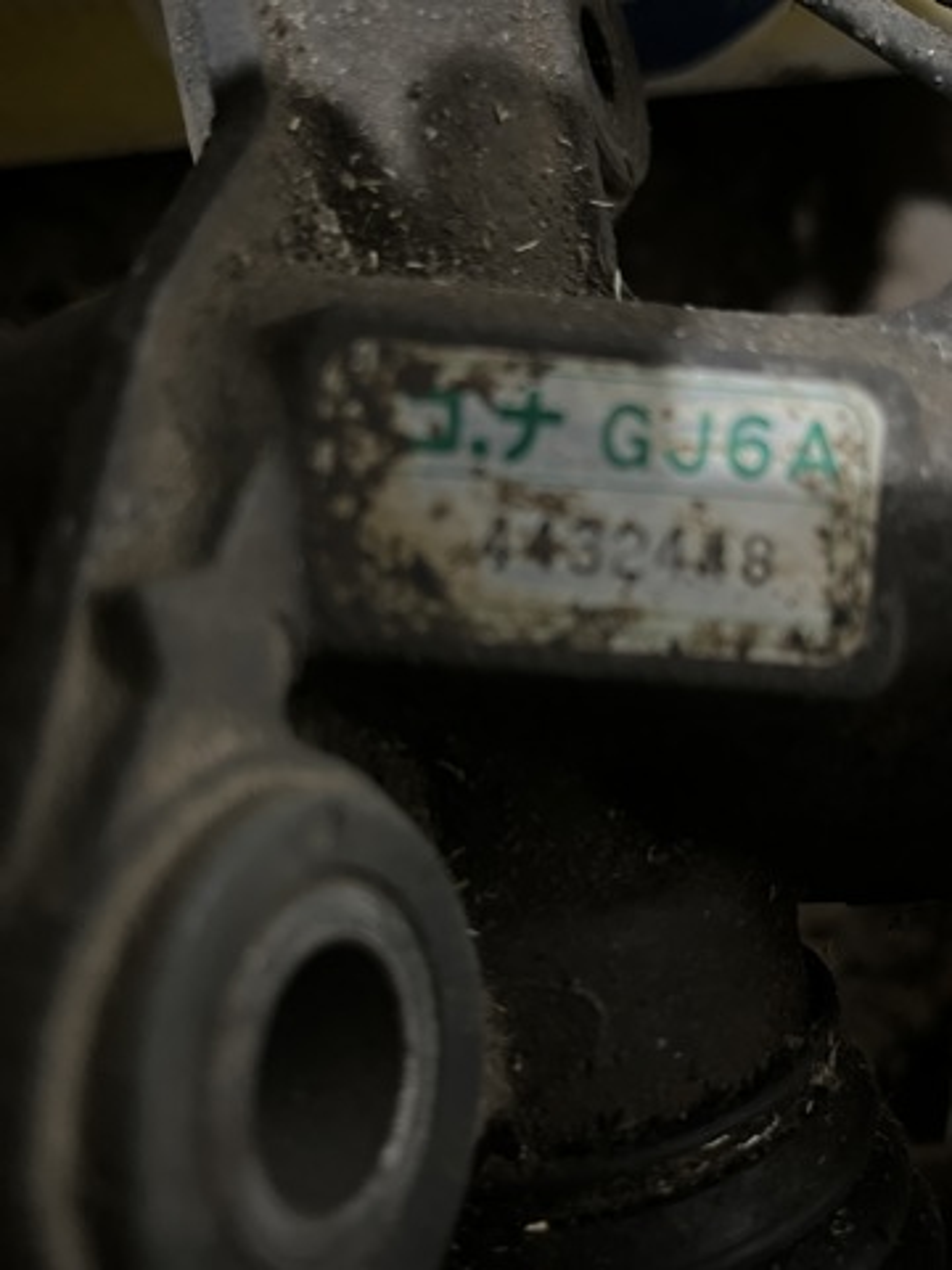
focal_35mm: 26
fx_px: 953
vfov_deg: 67.3
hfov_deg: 53.1
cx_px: 476
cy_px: 635
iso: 1000
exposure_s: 1/20
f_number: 1.6
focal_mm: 5.1
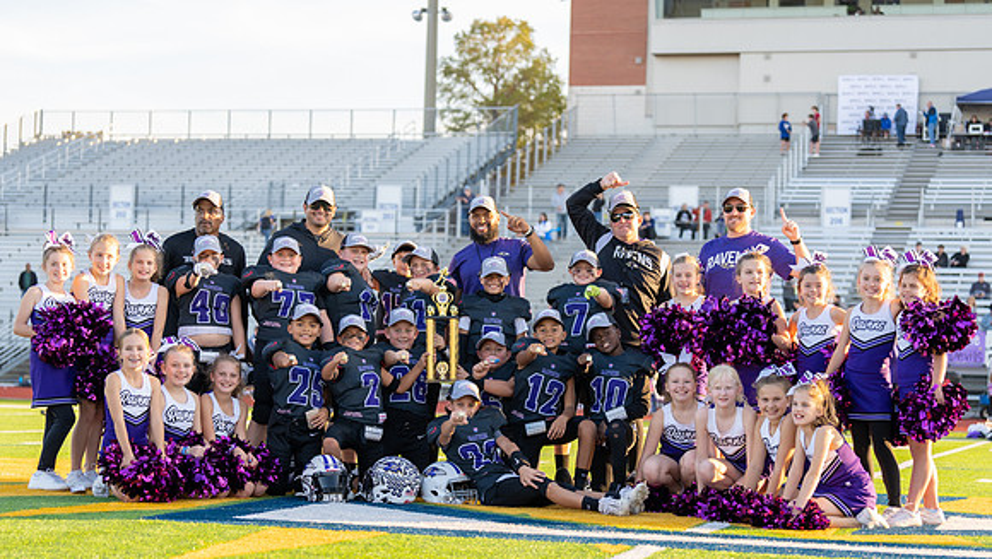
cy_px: 339
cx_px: 481
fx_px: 2041
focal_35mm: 78
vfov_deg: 15.6
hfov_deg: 27.3
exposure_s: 1/200
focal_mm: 70
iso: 100
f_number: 2.8
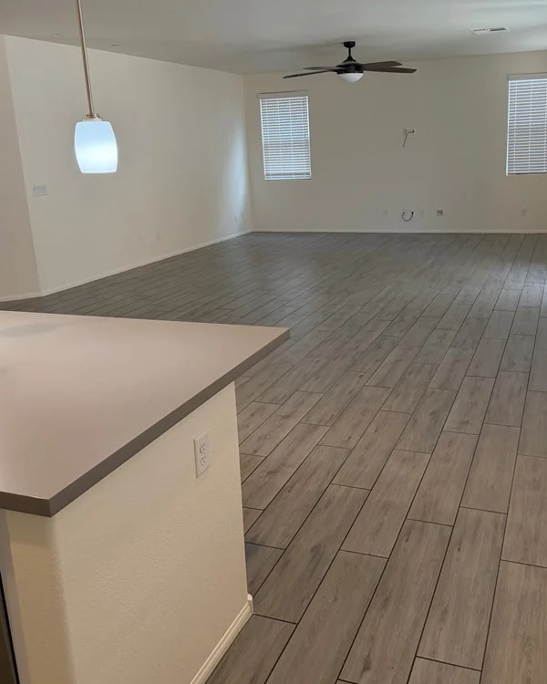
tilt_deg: -12.7
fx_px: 648
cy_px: 302
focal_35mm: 32
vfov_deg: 55.5
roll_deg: +2.5
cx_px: 321
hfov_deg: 45.6
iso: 200
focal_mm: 6.76
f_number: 1.78
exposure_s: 1/128
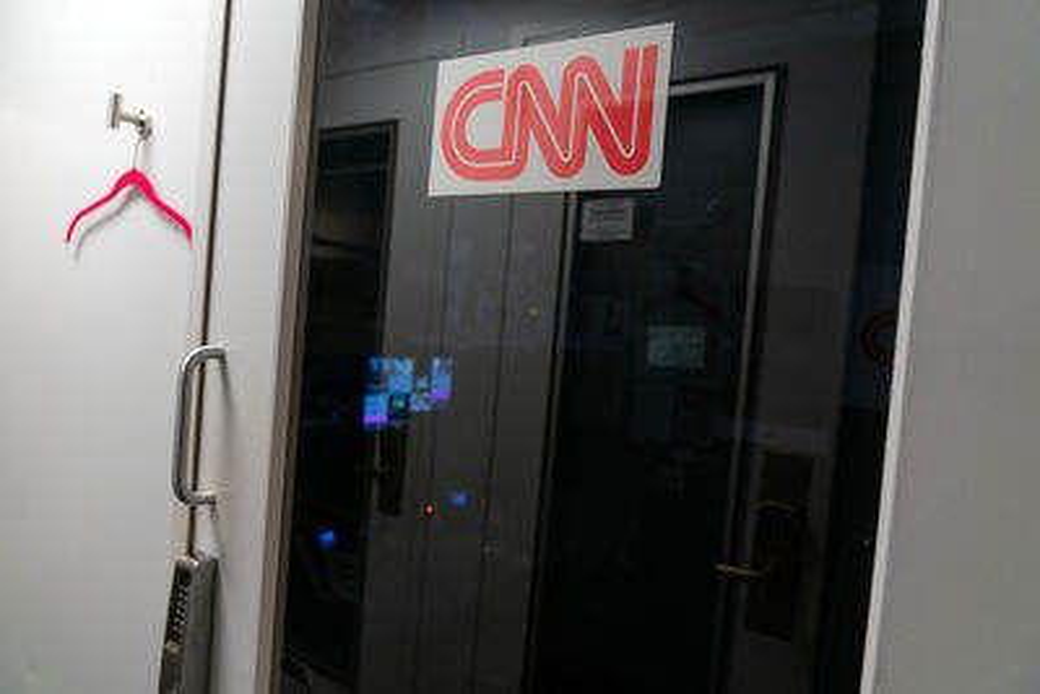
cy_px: 347
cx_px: 520
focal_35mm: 24
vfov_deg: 53.2
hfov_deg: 73.7
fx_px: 694
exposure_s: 1/250
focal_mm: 24
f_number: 3.2
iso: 2000
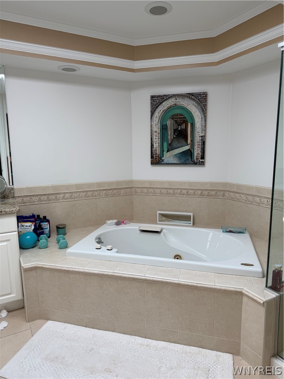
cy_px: 190
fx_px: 263
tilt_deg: -10.2
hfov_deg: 56.8
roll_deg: +0.9
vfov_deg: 71.6
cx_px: 142
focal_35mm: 24
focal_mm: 6.76
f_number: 1.78
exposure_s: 1/180
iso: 64
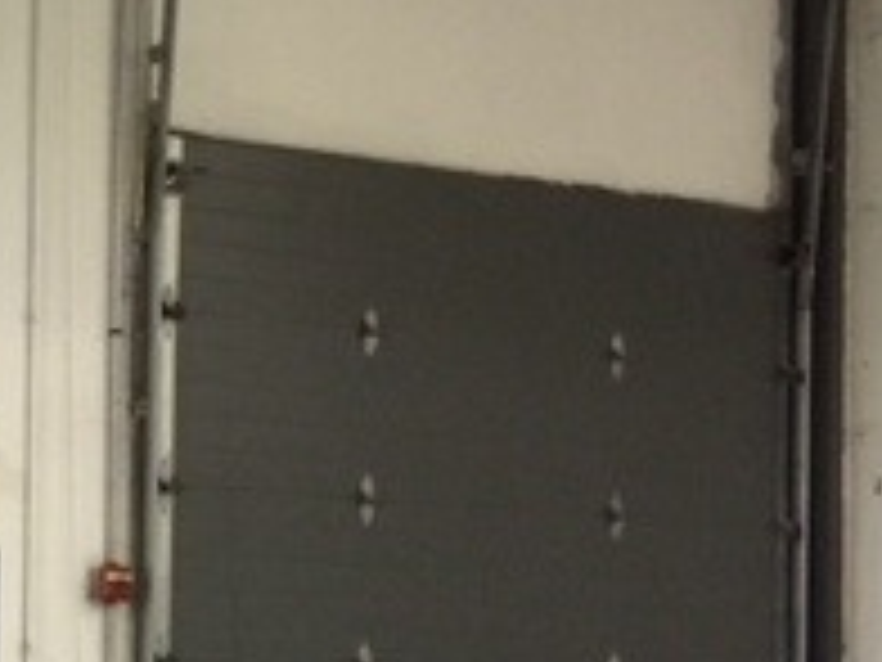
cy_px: 608
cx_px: -500
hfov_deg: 17.6
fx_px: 2497
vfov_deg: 14.9
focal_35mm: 98
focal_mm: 4.12
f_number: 2.2
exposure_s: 1/30
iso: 160
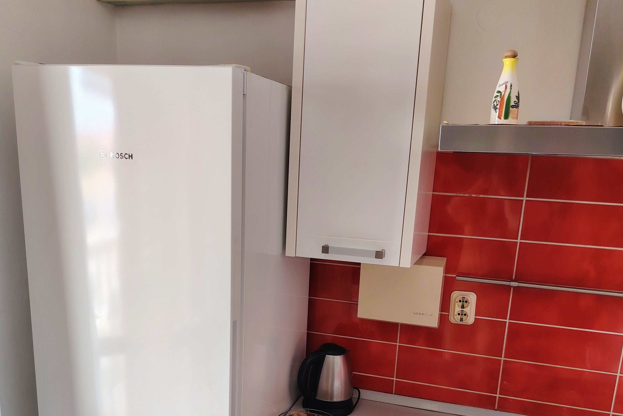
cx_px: 308
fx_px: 588
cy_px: 299
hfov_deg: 55.8
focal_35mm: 34
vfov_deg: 38.1
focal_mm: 5.25
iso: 278
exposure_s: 1/60
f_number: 1.75
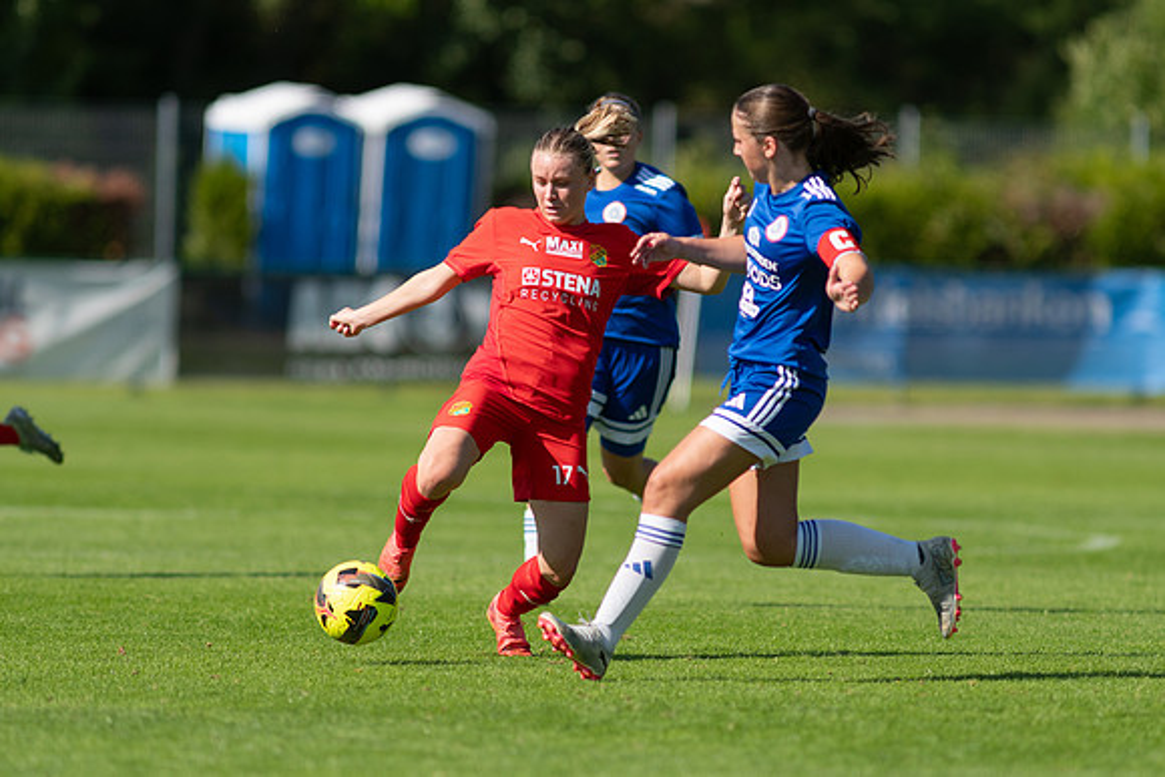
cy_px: 388
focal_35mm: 450
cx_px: 582
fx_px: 14565
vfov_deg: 3.1
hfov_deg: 4.6
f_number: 3.2
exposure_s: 1/3200
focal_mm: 300
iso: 160
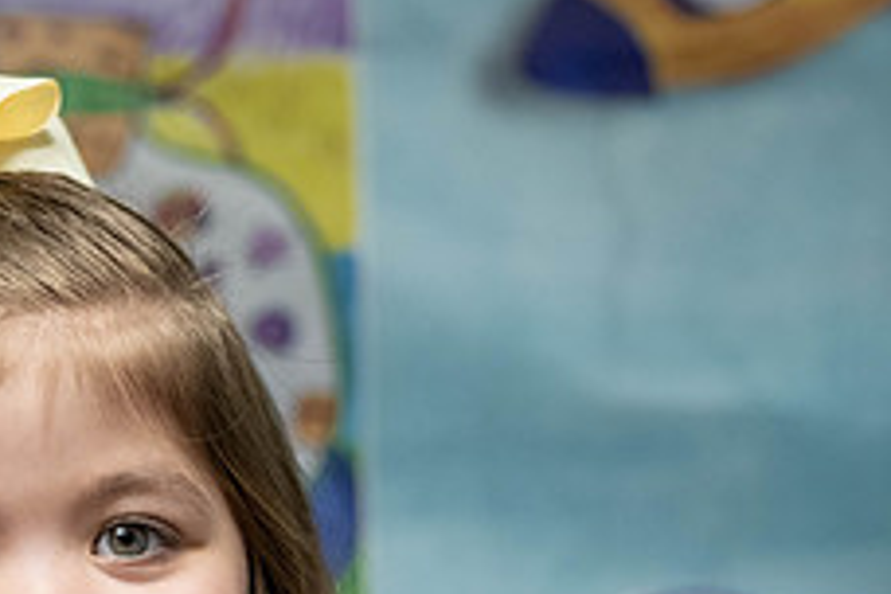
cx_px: 31
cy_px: 717
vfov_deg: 14.8
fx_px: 2203
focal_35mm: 89
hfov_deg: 22.1
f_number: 2.5
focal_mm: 35
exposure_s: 1/320
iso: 2000
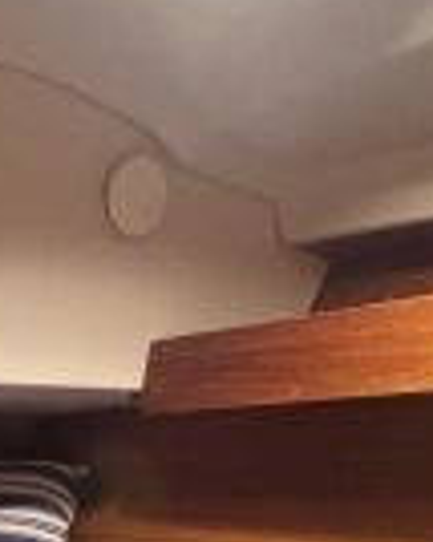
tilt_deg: -17.3
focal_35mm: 52
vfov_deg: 27.2
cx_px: 49
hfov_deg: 28.1
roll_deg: -1.1
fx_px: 834
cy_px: 779
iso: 320
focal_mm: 1.57
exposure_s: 1/50
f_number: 1.8
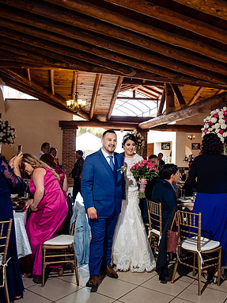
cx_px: 105
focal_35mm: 35
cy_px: 153
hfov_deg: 40.7
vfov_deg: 52.6
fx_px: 306
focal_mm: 24
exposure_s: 1/125
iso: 1250
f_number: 5.6
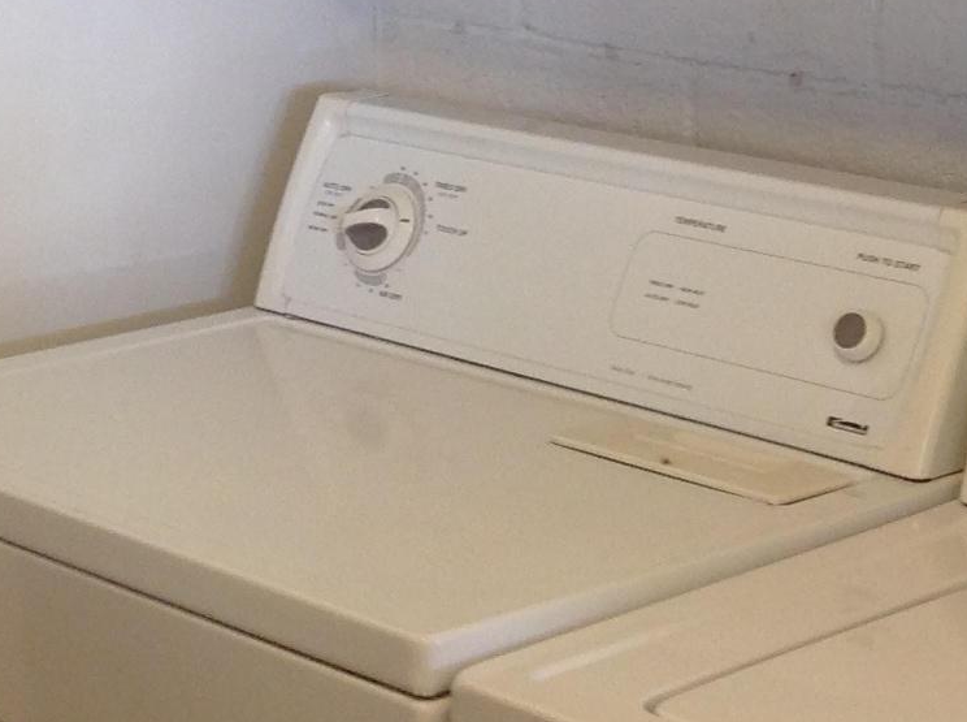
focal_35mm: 122
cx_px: 108
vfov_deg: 12.0
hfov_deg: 16.0
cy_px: -26
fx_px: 3401
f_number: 2.4
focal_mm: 4.28
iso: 80
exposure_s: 1/15
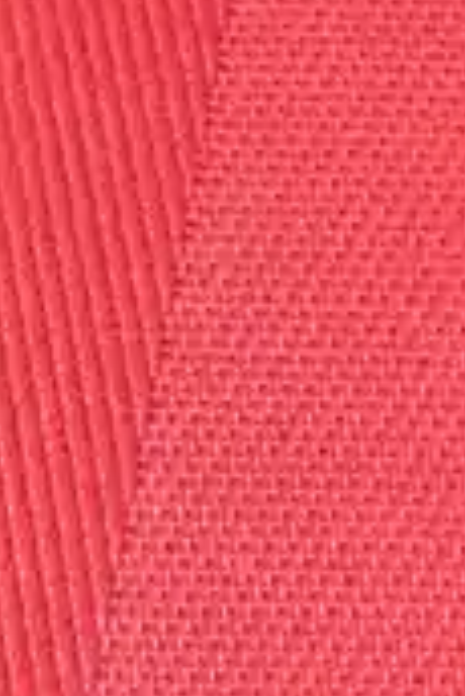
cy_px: 1141
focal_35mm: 211
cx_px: 1803
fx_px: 4080
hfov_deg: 5.7
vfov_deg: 9.4
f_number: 2.4
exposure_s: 1/15
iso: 320
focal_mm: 4.28
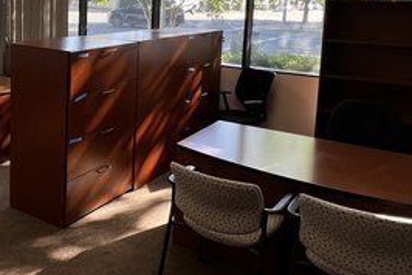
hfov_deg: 46.9
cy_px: 57
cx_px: 84
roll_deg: +0.0
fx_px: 447
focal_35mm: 39
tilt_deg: -6.6
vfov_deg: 33.4
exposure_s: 1/99
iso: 50
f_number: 1.8
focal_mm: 1.57
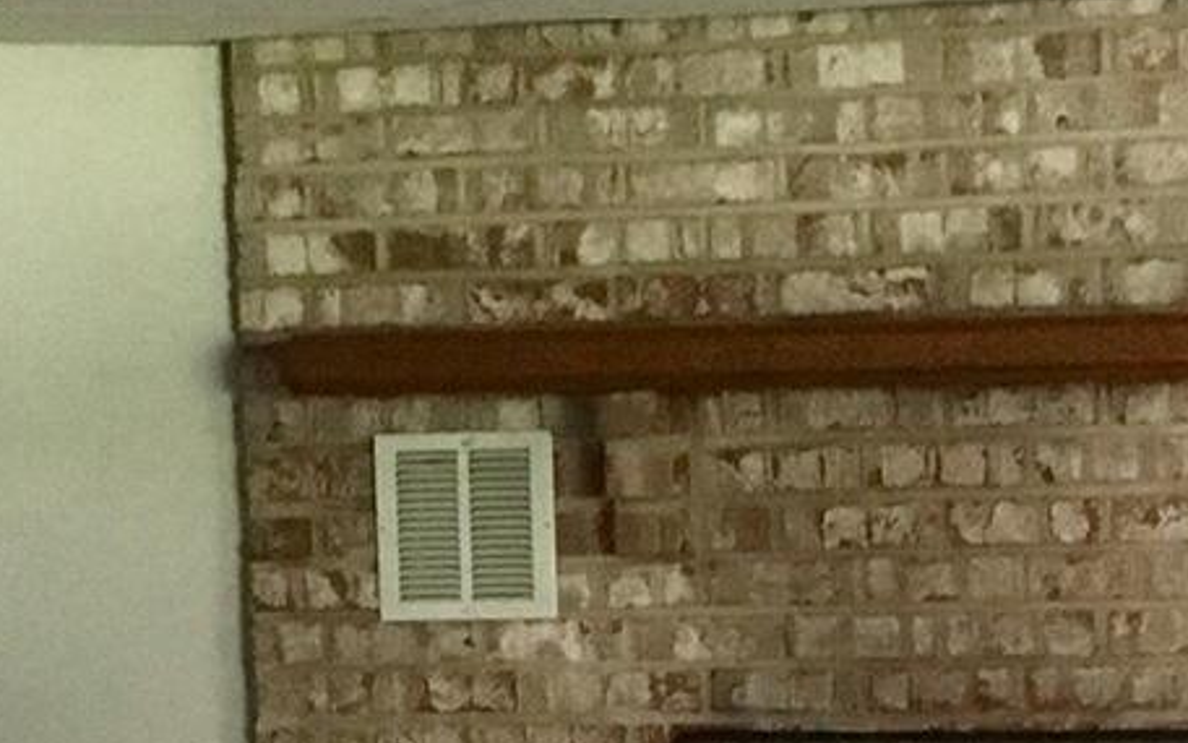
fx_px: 4403
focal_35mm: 136
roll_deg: +0.8
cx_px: 607
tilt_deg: -11.0
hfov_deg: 15.4
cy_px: 1103
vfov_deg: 9.4
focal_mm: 4.15
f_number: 2.2
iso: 200
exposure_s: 1/20
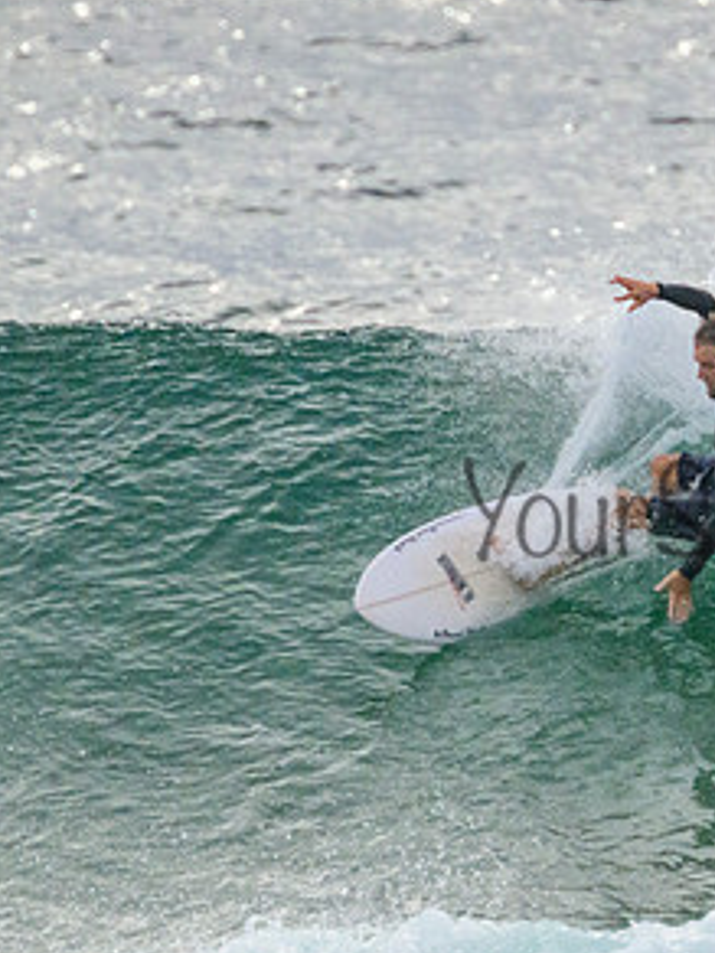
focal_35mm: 2098
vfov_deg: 0.9
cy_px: 376
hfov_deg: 0.7
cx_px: 881
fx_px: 57779
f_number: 11
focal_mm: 800
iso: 1800
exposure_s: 1/2000
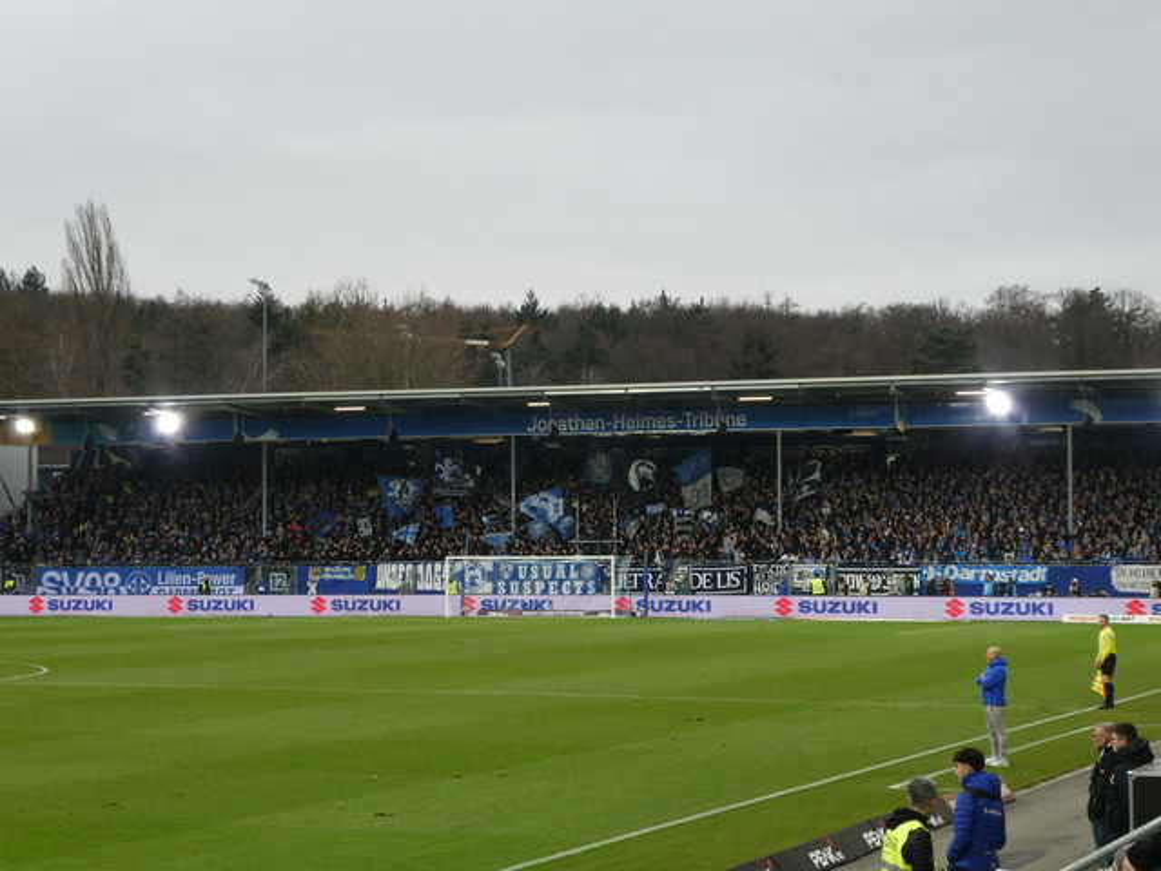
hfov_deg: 24.7
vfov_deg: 18.7
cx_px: 580
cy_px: 436
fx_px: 2650
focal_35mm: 79
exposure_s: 1/80
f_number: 4.7
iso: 125
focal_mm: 14.1
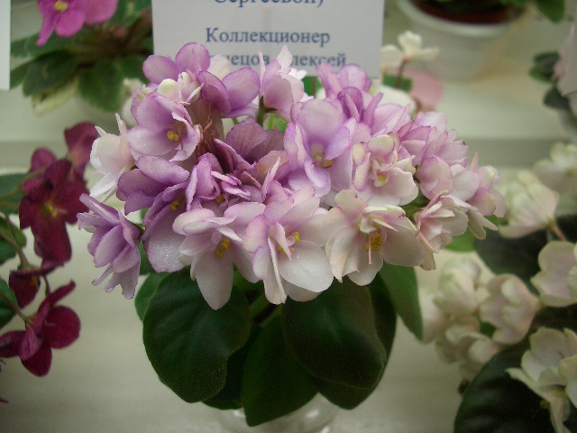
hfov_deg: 52.6
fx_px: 583
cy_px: 216
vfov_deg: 40.7
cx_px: 288
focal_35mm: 35
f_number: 2.6
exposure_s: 1/125
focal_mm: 5.8
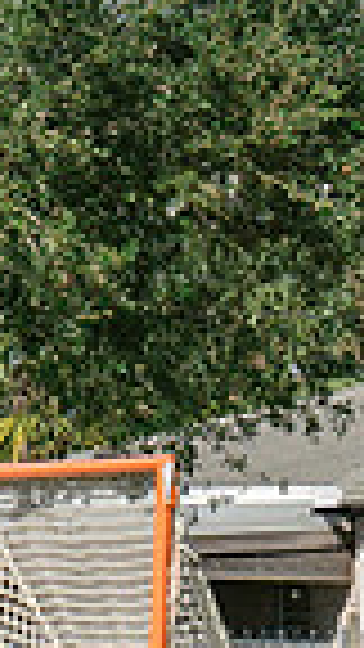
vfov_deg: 3.8
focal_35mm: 571
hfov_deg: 2.1
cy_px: 636
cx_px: -1302
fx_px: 9798
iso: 250
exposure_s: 1/1250
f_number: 5.6
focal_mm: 70
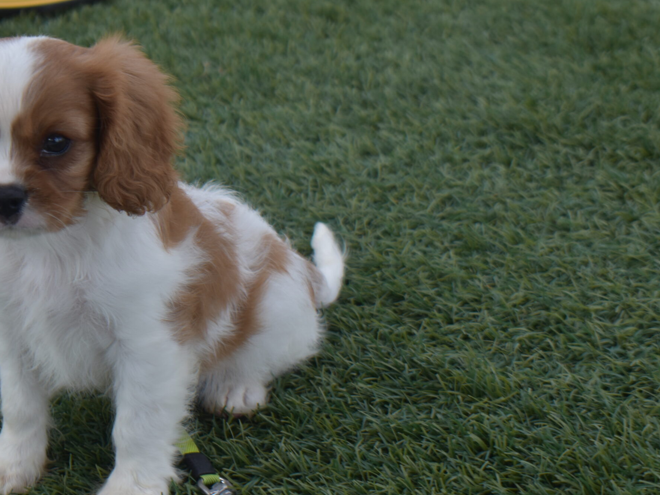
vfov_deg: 12.9
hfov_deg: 17.1
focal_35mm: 115
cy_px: 243
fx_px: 2187
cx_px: 211
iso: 200
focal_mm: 55
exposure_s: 1/320
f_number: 5.6
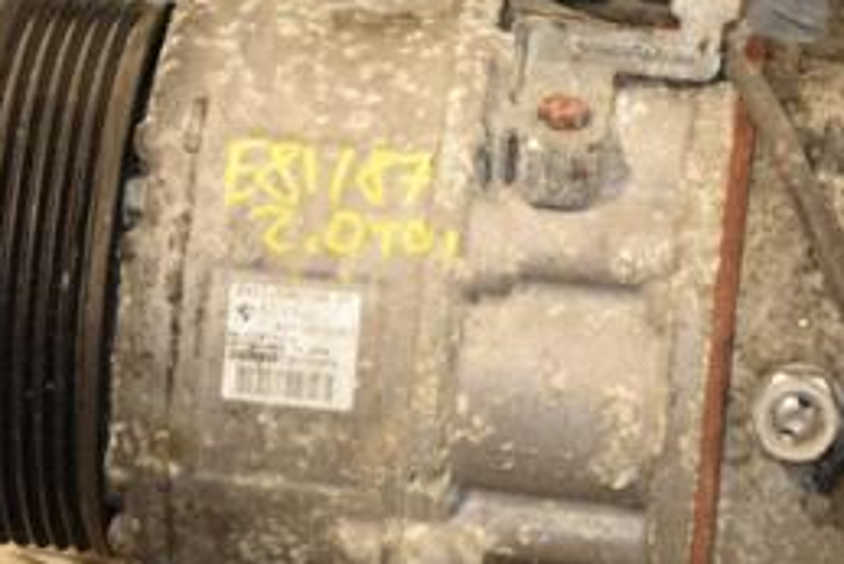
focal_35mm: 229
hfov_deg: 9.0
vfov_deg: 6.0
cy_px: 205
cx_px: 629
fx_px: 5372
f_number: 5.3
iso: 800
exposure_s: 1/125
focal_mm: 66
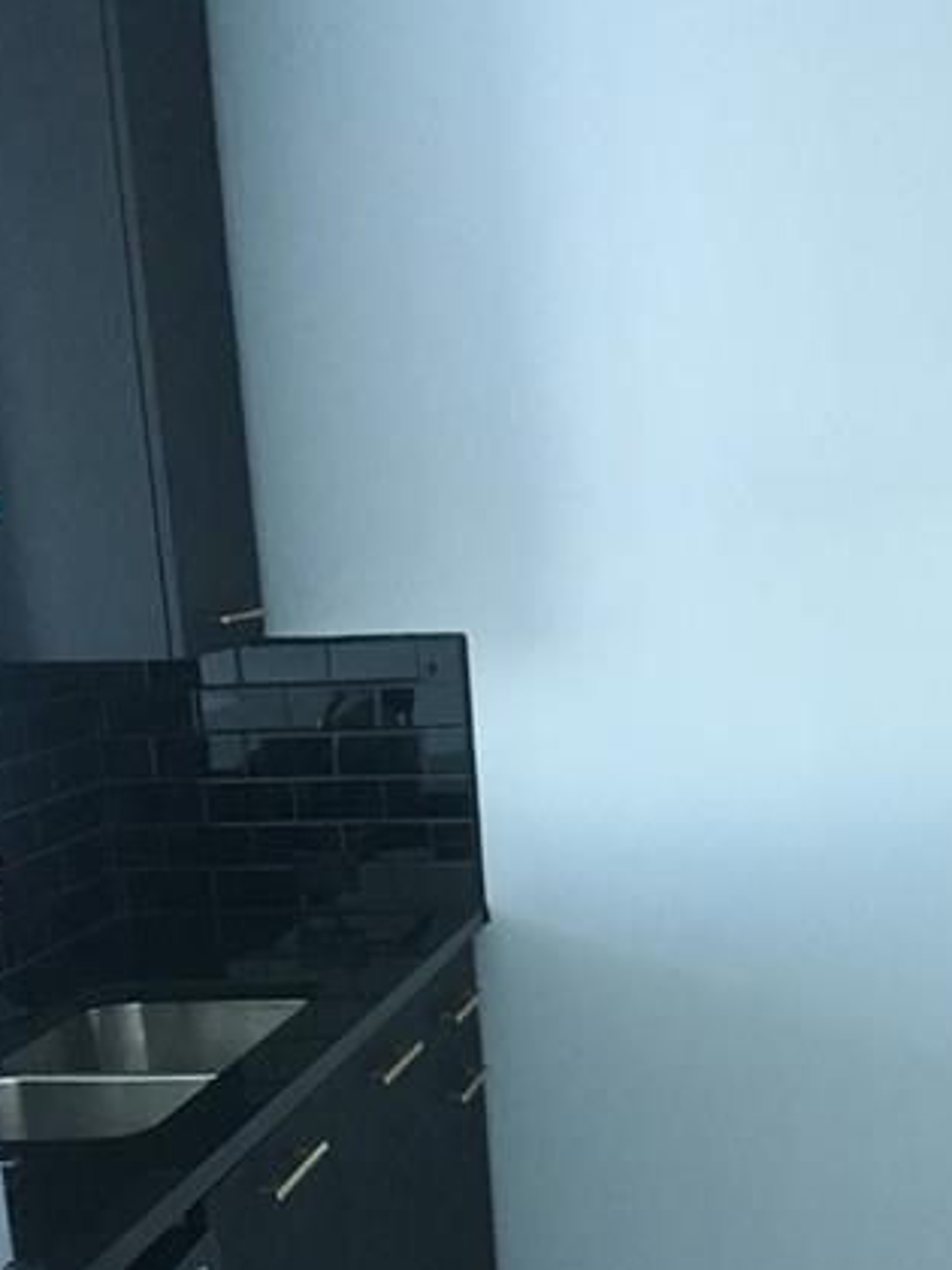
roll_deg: +0.5
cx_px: 849
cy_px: 919
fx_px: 1943
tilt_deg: -12.1
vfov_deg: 35.5
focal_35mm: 53
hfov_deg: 26.6
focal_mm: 4.15
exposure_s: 1/30
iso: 125
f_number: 2.2
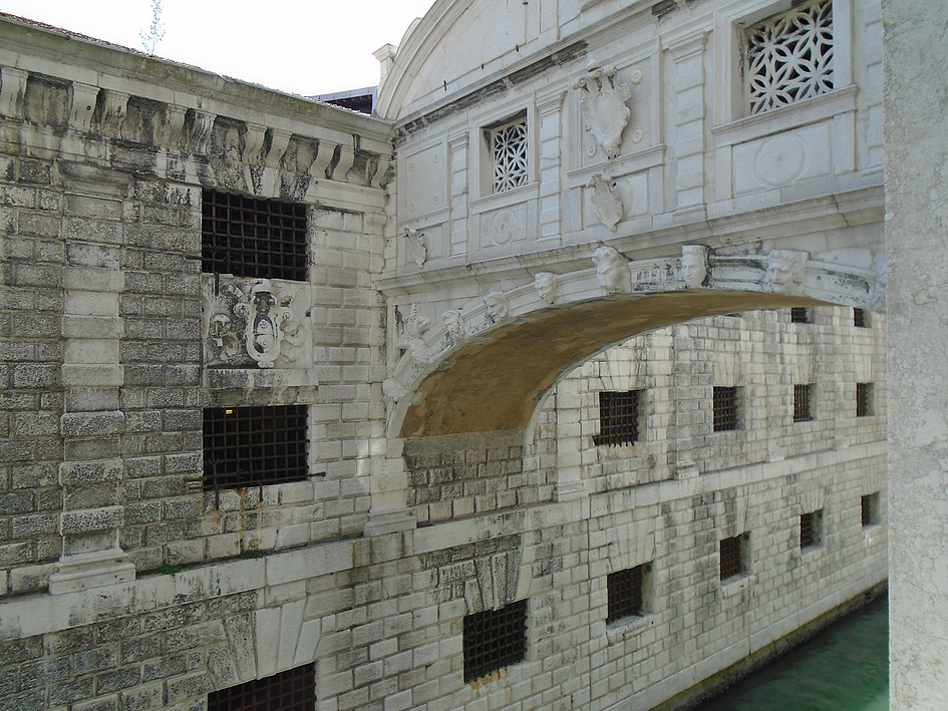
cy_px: 356
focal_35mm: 26
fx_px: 712
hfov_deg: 67.3
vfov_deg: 53.1
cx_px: 474
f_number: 3.2
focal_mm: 4.6
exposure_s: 1/500
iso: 100
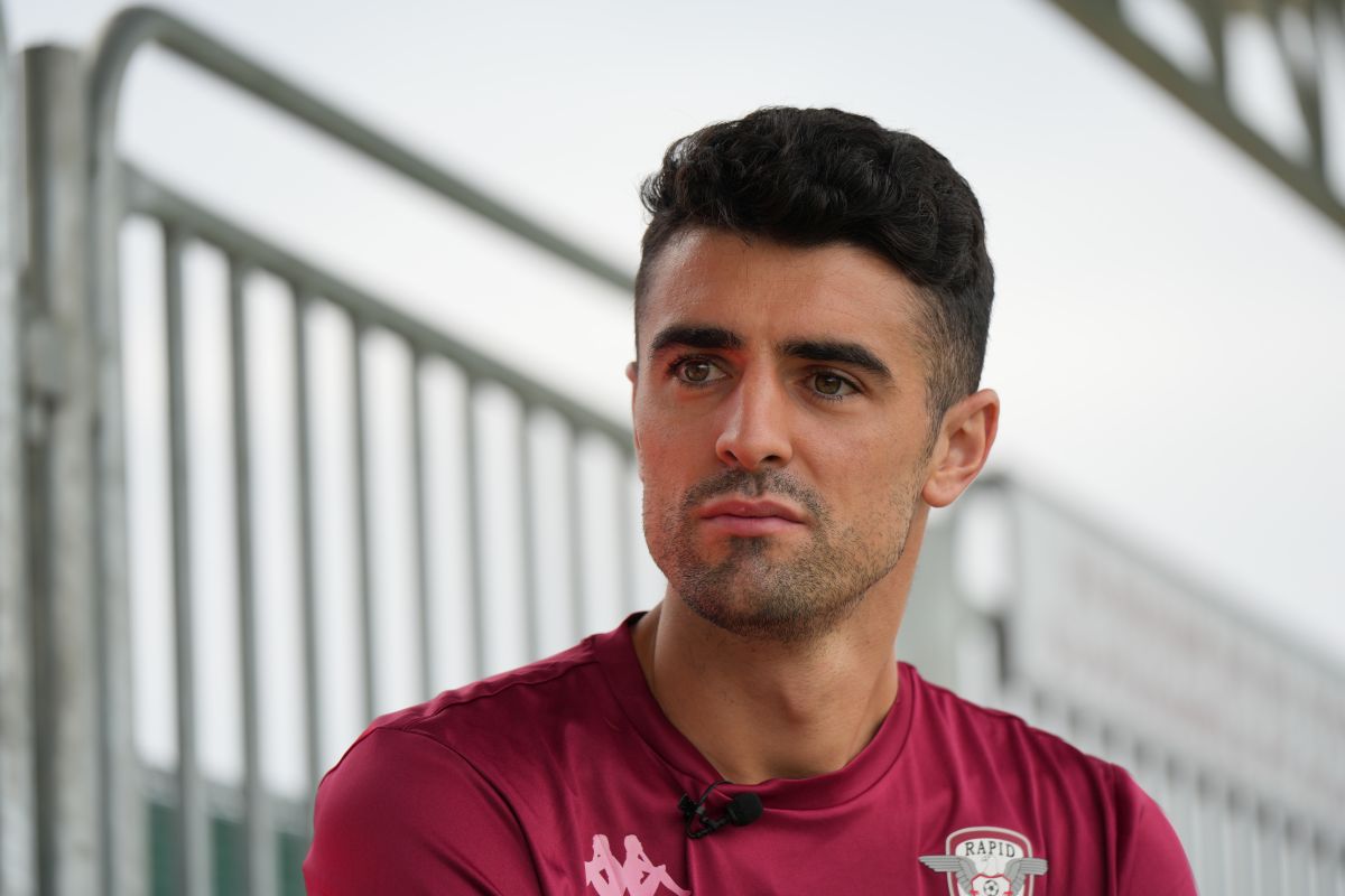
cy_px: 448
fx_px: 7472
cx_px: 672
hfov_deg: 10.3
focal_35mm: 200
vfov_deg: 6.9
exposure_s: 1/250
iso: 100
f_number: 4
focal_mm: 200
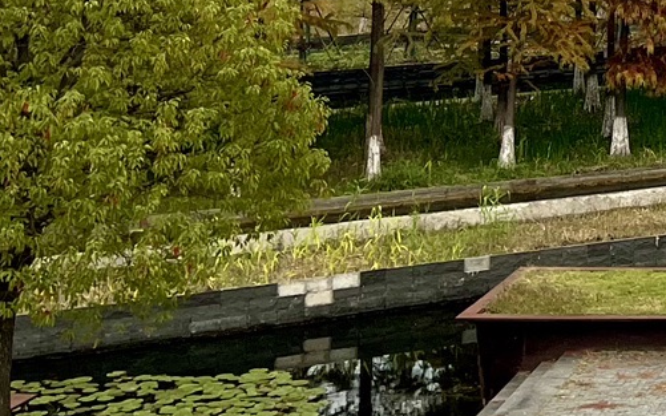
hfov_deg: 17.0
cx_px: 1018
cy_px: -463
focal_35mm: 110
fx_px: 1996
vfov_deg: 10.7
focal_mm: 5.1
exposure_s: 1/122
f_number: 1.6
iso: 32
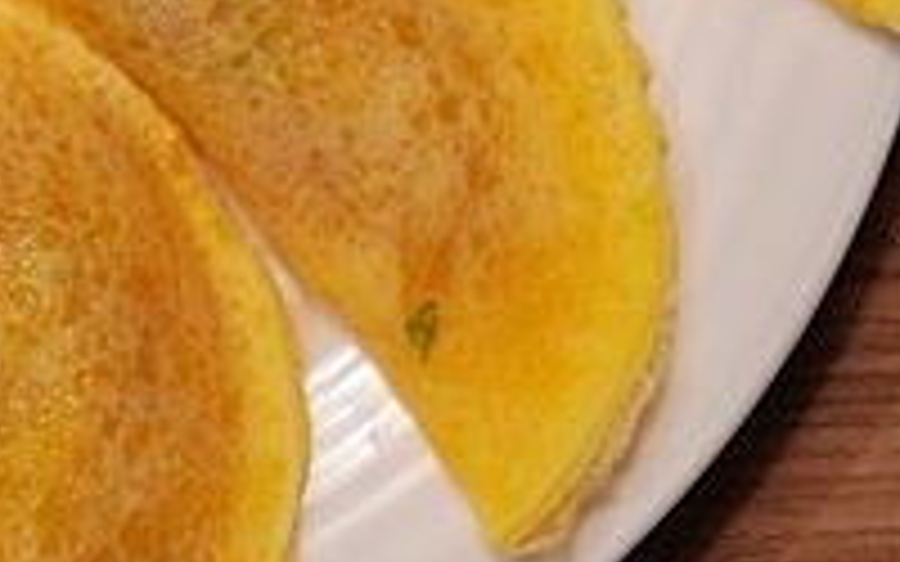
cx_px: -252
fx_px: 4709
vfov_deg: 6.8
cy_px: -214
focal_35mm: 192
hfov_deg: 10.7
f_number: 5.6
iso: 1000
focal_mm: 47
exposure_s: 1/60
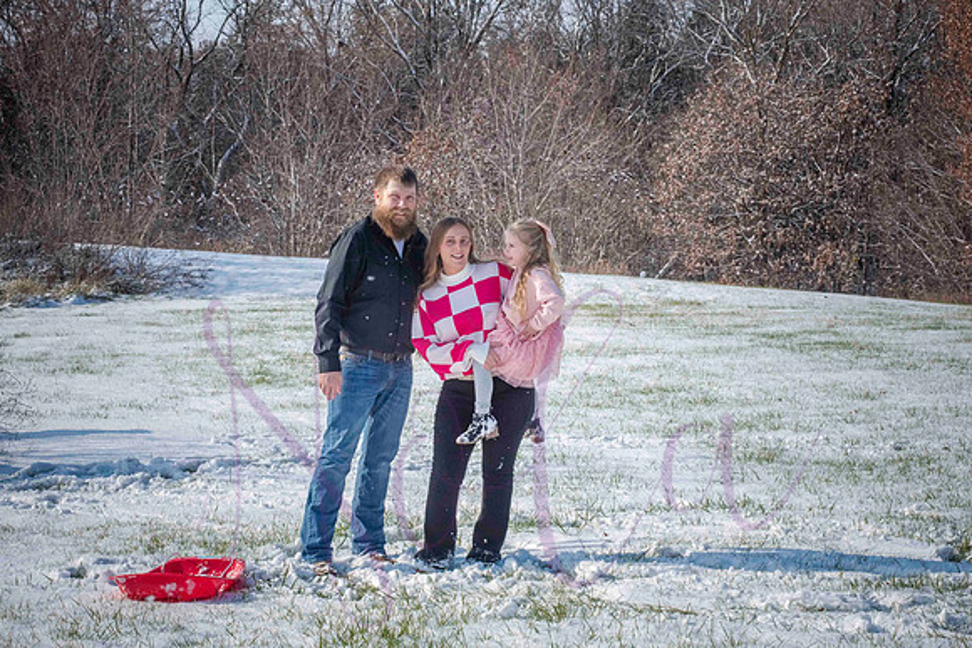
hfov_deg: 25.4
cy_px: 324
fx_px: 2160
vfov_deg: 17.1
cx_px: 486
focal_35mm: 80
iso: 640
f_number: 16
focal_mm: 80
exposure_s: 1/1000
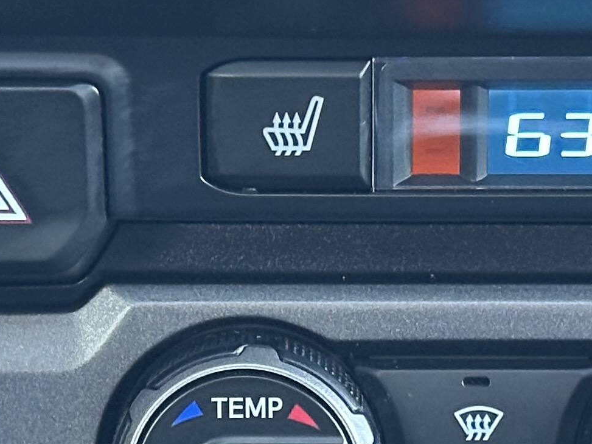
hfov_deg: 9.9
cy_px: 384
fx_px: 3402
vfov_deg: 7.4
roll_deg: +2.0
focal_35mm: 199
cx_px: 361
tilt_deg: -20.1
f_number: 1.78
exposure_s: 1/36
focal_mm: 6.86
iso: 500
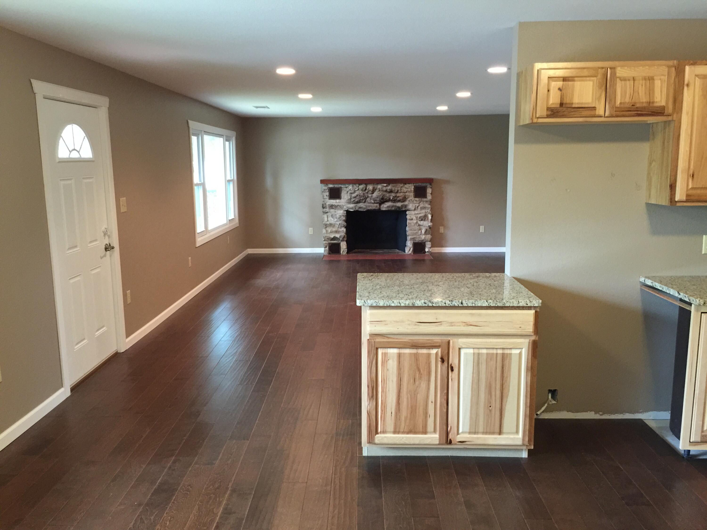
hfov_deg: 61.7
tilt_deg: -9.8
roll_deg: -0.2
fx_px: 592
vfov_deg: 48.2
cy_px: 265
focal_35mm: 29
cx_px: 354
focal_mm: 4.15
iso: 125
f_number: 2.2
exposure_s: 1/15
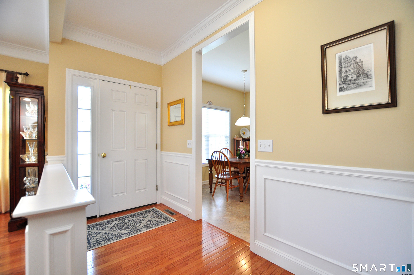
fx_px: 172
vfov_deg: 77.2
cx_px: 207
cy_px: 138
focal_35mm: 15
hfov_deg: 100.5
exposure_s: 1/80
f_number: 4
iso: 640
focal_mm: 10
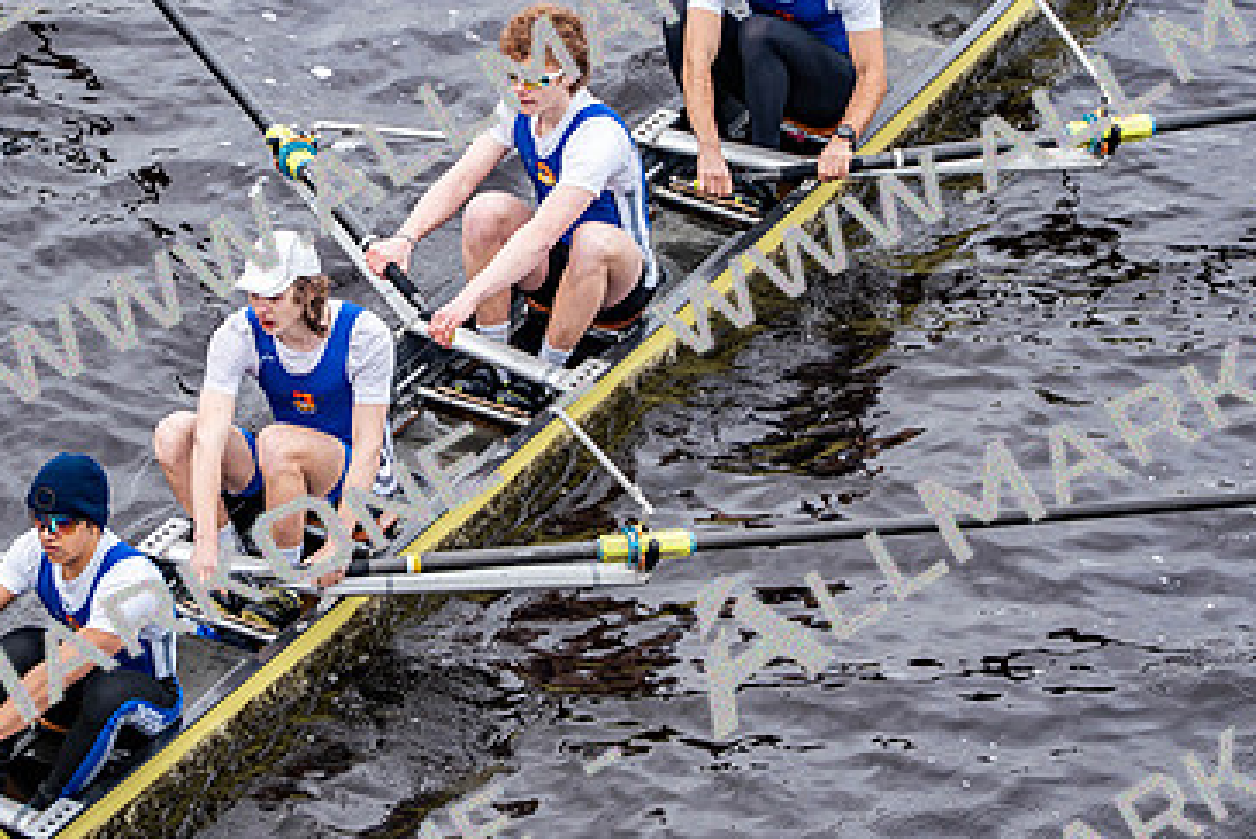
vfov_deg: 4.3
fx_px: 11133
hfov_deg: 6.5
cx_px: 400
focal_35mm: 319
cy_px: 413
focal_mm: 200
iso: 400
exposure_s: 1/2000
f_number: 2.8
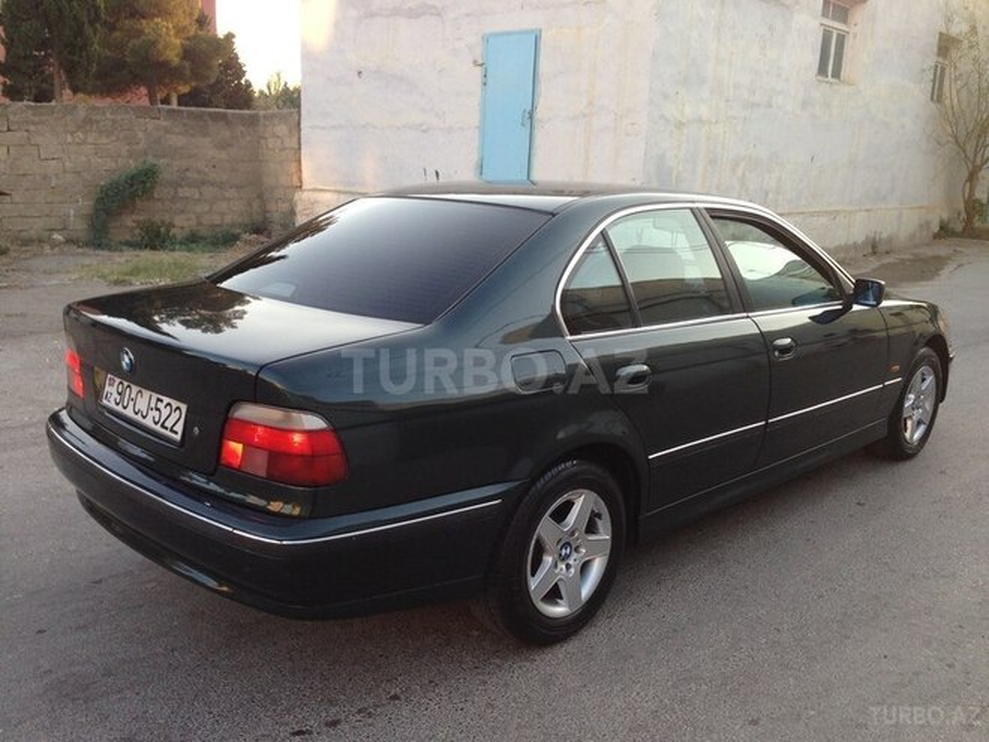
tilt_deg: -12.6
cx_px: 494
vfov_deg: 42.9
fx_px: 943
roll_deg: -2.2
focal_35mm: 33
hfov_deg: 55.4
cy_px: 371
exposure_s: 1/120
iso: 64
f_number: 2.4
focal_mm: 4.12
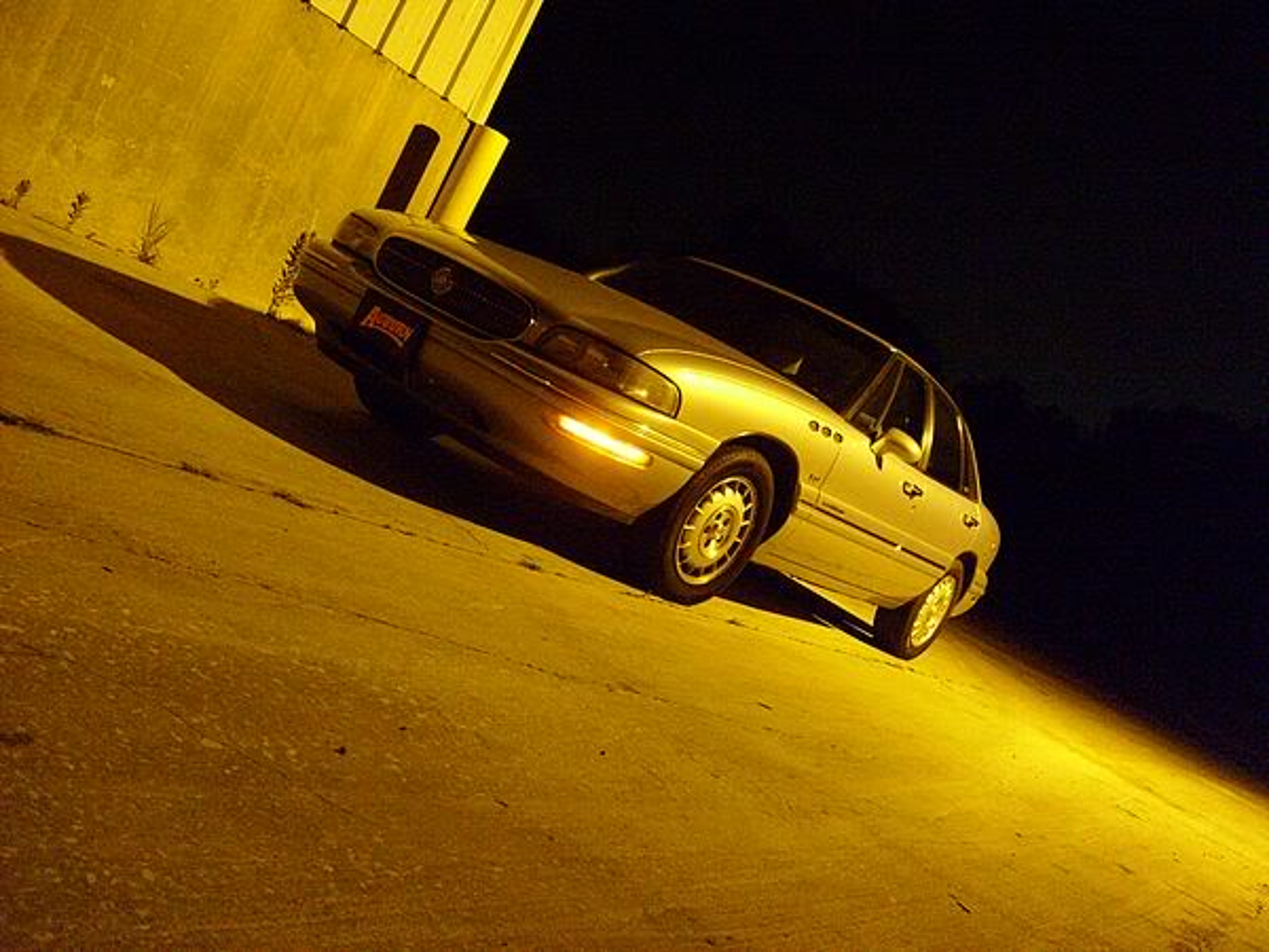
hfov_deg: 52.6
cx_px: 634
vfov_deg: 40.7
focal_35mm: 35
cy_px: 476
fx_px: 1283
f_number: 2.8
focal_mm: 5.8
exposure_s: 1/3
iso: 400
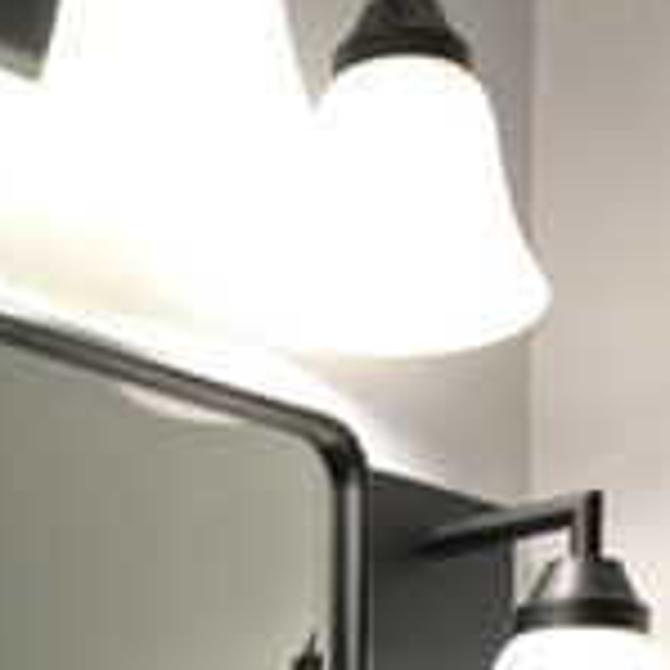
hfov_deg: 10.2
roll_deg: +0.2
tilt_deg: +0.7
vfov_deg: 9.1
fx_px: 3723
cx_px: -22
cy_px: 1677
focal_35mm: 170
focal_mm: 3.99
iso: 32
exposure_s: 1/120
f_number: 1.8
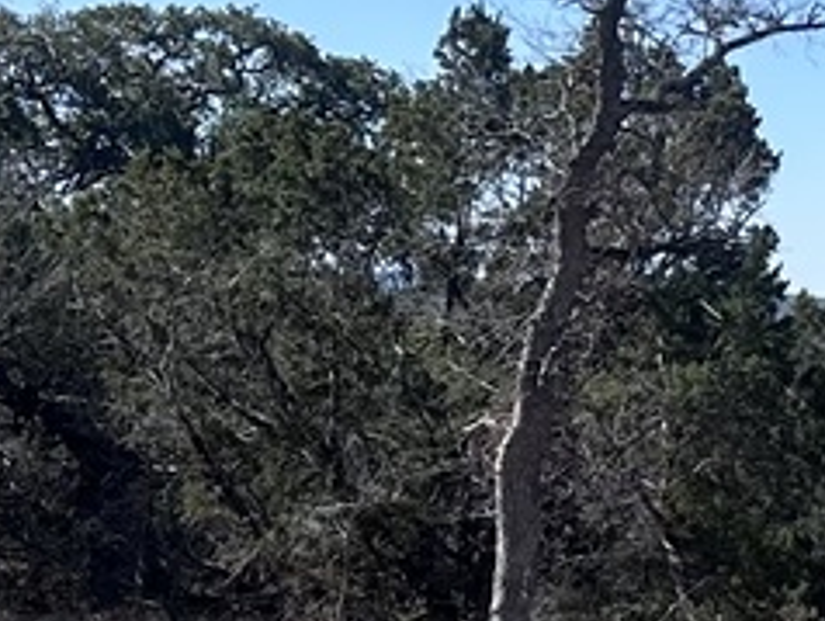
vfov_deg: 10.2
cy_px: 444
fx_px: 3459
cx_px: 1615
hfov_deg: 12.2
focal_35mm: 145
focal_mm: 6.86
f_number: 1.78
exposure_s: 1/3472
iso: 80
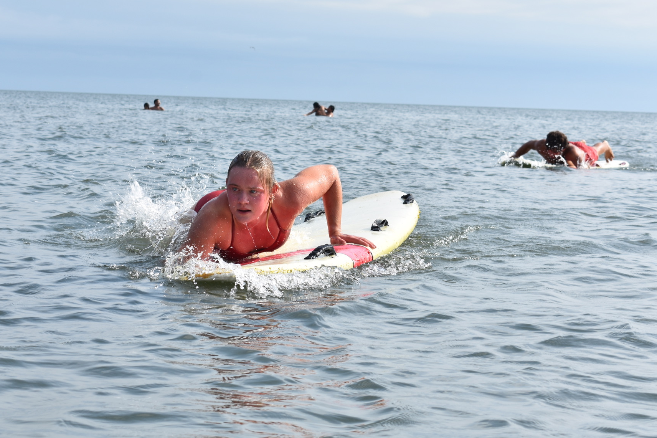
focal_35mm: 101
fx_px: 1843
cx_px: 257
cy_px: 165
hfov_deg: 20.2
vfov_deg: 13.5
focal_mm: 50
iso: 100
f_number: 9
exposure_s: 1/320
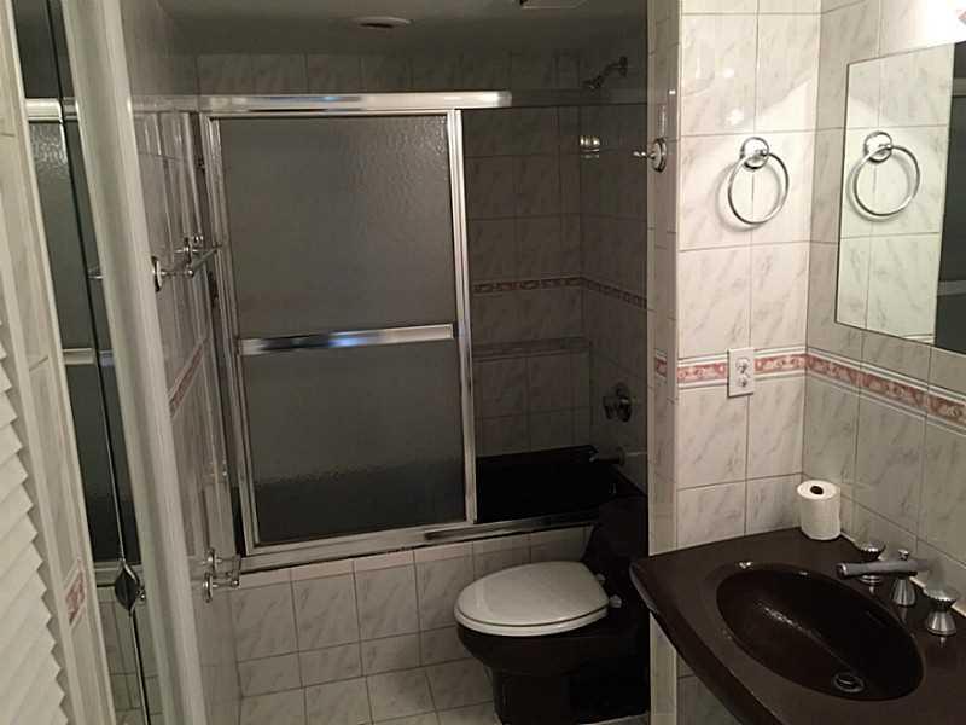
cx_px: 483
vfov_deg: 48.2
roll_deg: +1.9
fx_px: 809
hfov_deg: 61.7
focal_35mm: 29
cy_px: 362
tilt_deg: -12.5
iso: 50
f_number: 2.2
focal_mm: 4.15
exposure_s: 1/30
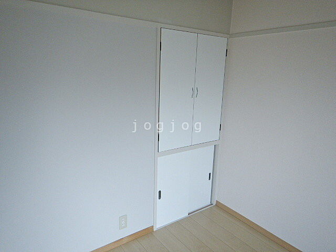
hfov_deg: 71.6
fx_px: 233
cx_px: 168
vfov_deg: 56.8
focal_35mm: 24
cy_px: 126
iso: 125
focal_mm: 4.3
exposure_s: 1/30
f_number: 2.8
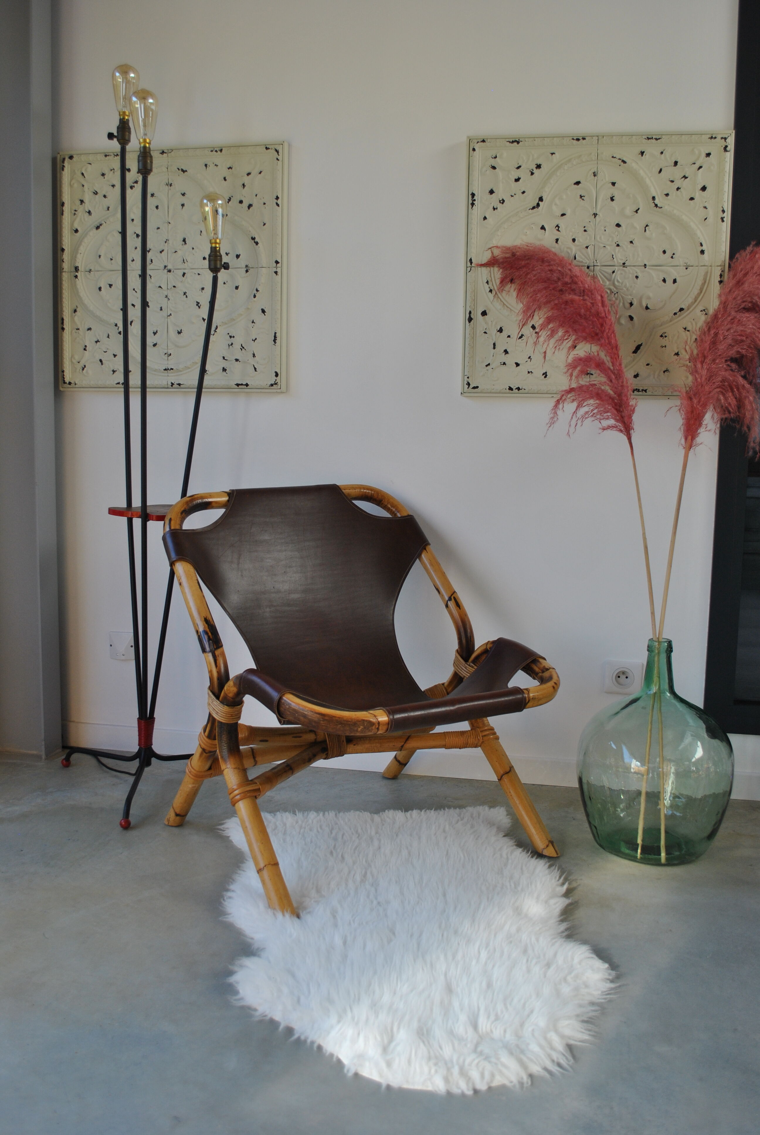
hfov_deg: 40.1
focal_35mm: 33
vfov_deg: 57.2
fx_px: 1042
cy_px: 568
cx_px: 380
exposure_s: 1/125
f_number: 5.6
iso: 200
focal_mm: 22
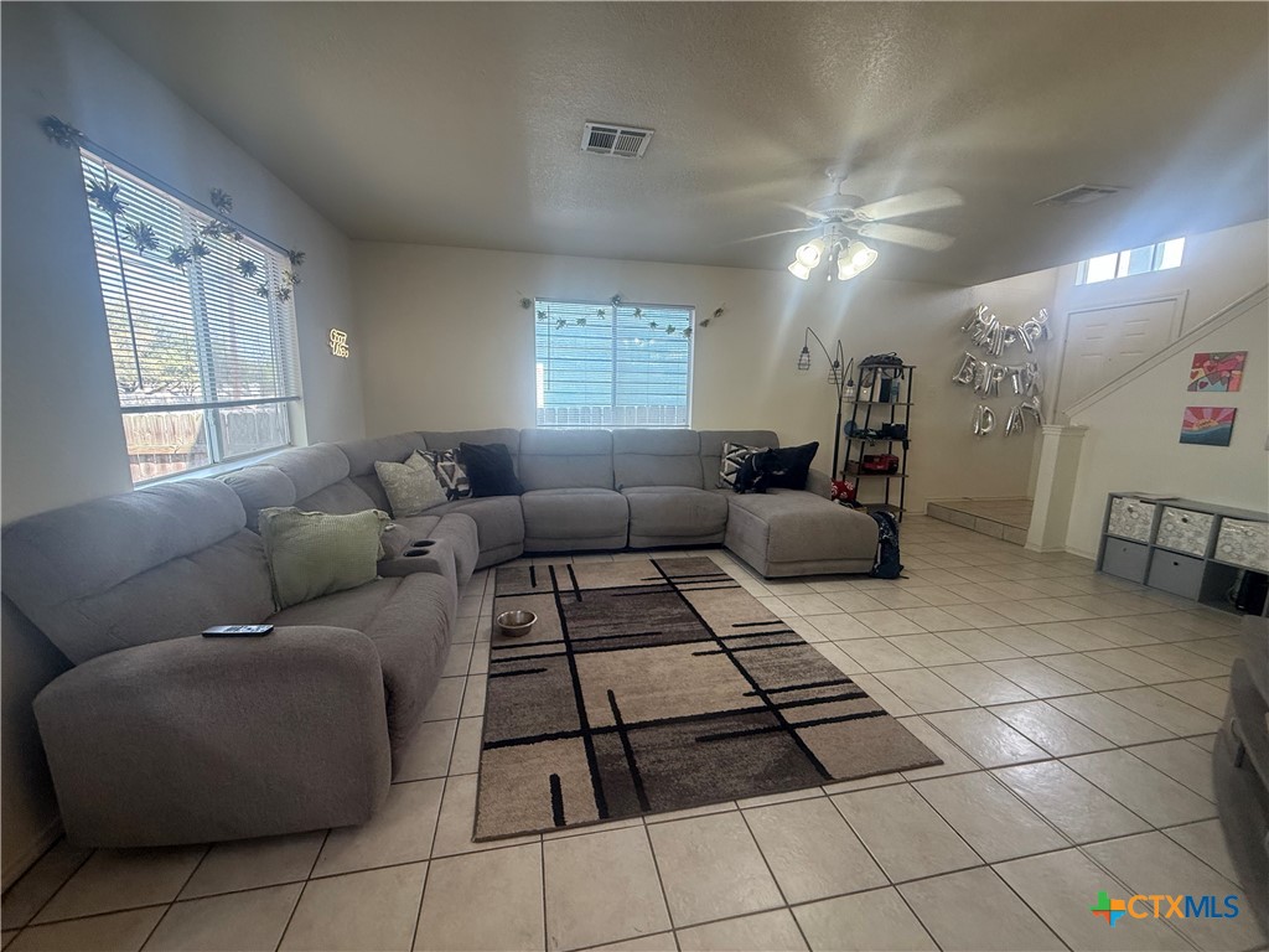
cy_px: 476
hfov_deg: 102.1
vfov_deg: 85.7
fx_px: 513
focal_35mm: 14
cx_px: 634
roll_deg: -1.4
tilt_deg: -9.4
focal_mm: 2.22
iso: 160
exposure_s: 1/120
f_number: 2.2
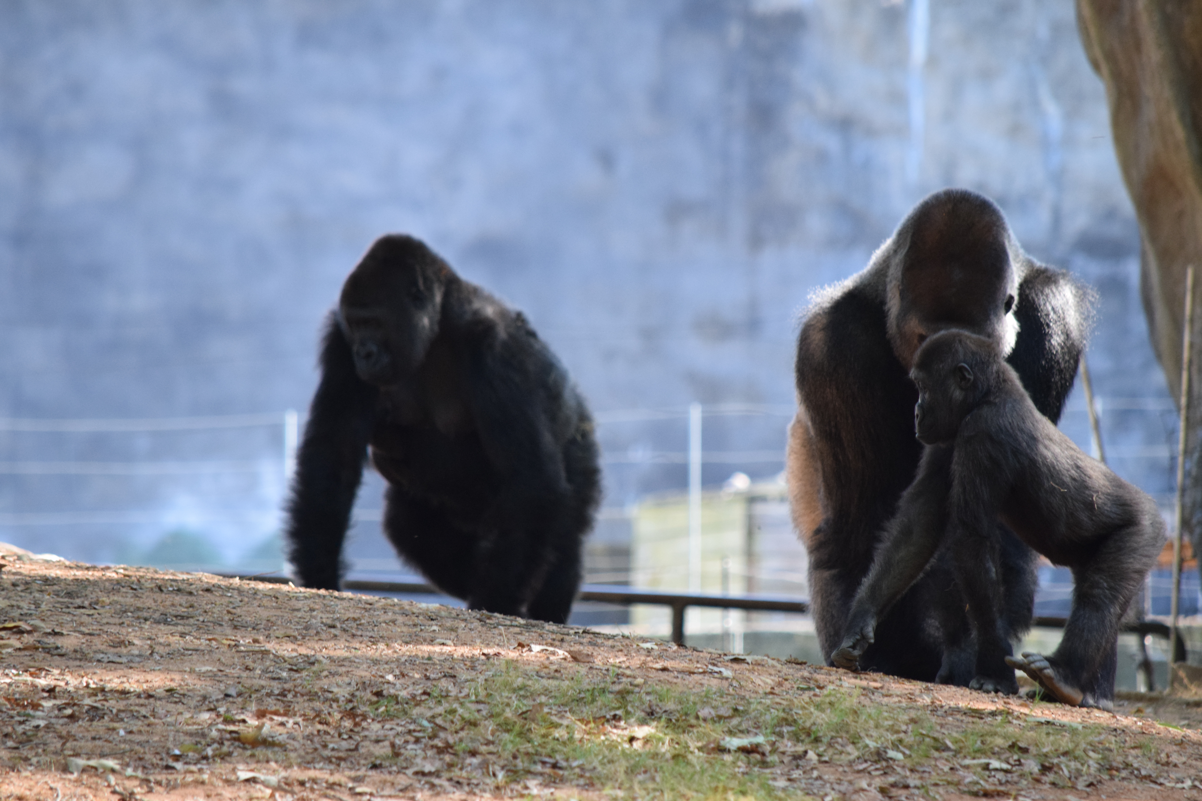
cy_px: 400
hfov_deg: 4.6
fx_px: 15024
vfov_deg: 3.1
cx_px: 601
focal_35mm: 450
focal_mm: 300
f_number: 7.1
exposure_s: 1/250
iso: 1600
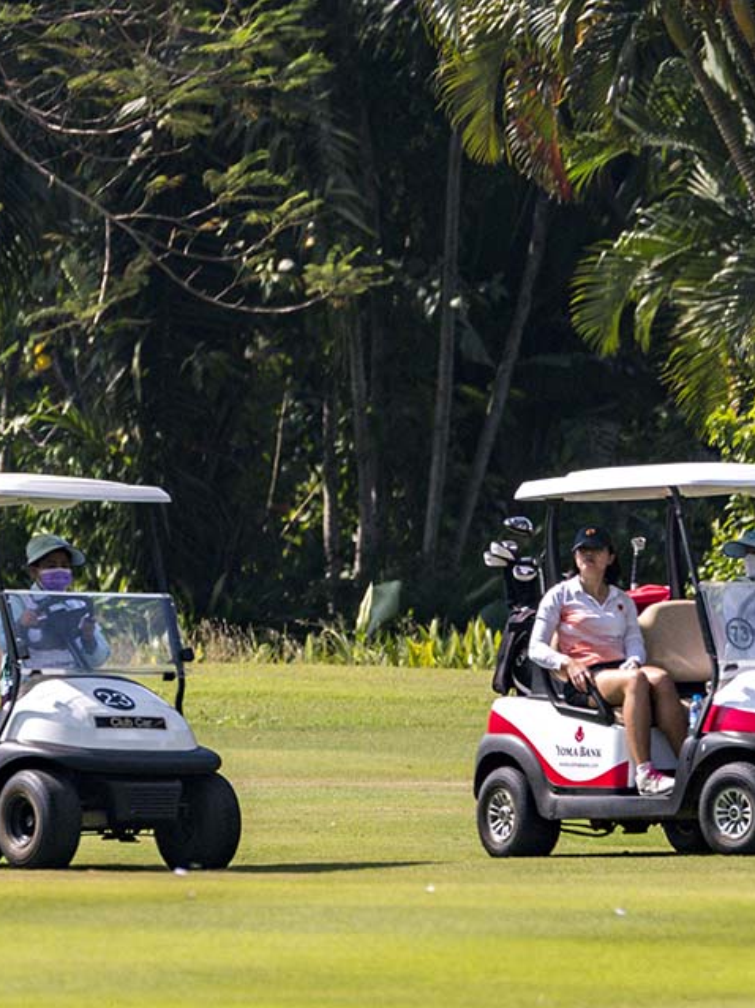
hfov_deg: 1.6
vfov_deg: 2.1
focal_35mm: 941
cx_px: 359
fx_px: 27384
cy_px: 504
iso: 450
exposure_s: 1/2500
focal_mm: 650
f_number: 8
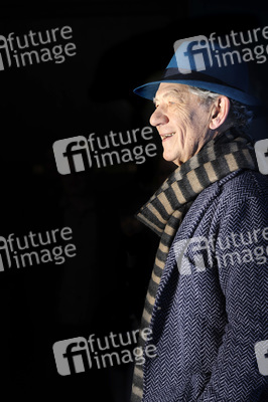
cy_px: 201
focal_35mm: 135
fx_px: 1510
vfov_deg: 15.2
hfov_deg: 10.1
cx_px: 134
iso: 200
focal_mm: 135
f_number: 6.3
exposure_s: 1/200
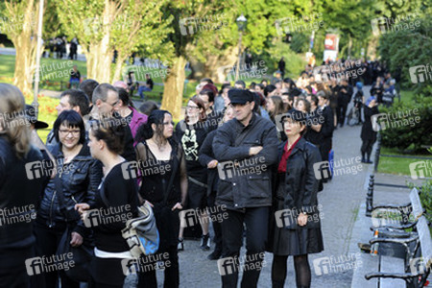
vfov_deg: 13.0
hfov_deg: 19.5
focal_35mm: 105
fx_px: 1260
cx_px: 216
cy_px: 144
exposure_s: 1/250
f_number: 5
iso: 640
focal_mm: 105
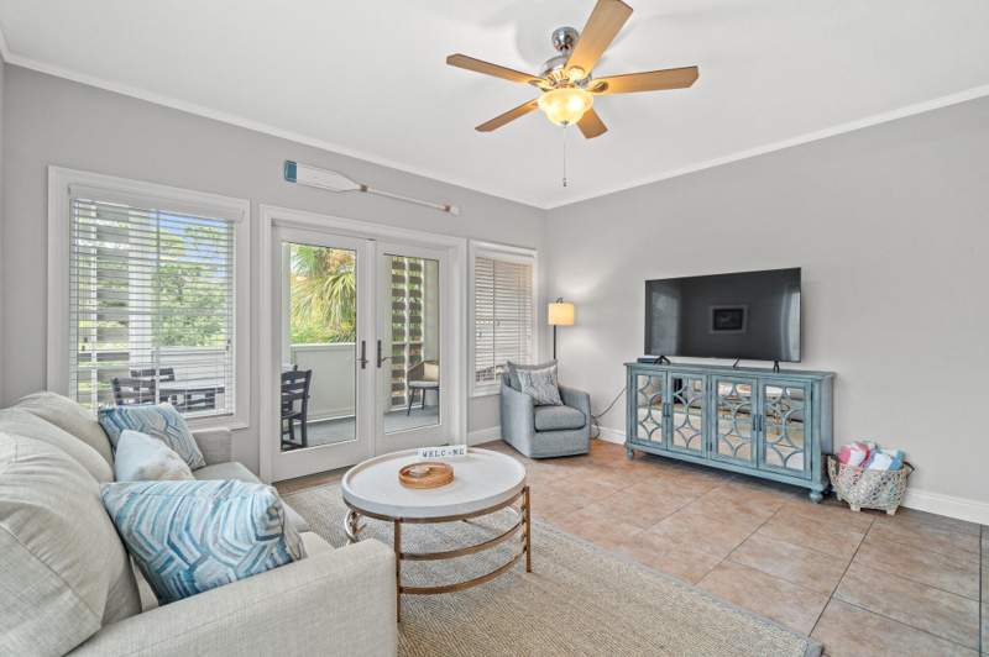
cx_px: 494
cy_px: 328
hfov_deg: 100.4
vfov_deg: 77.2
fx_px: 412
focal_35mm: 15
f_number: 8
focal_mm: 10
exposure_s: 1.3
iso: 400
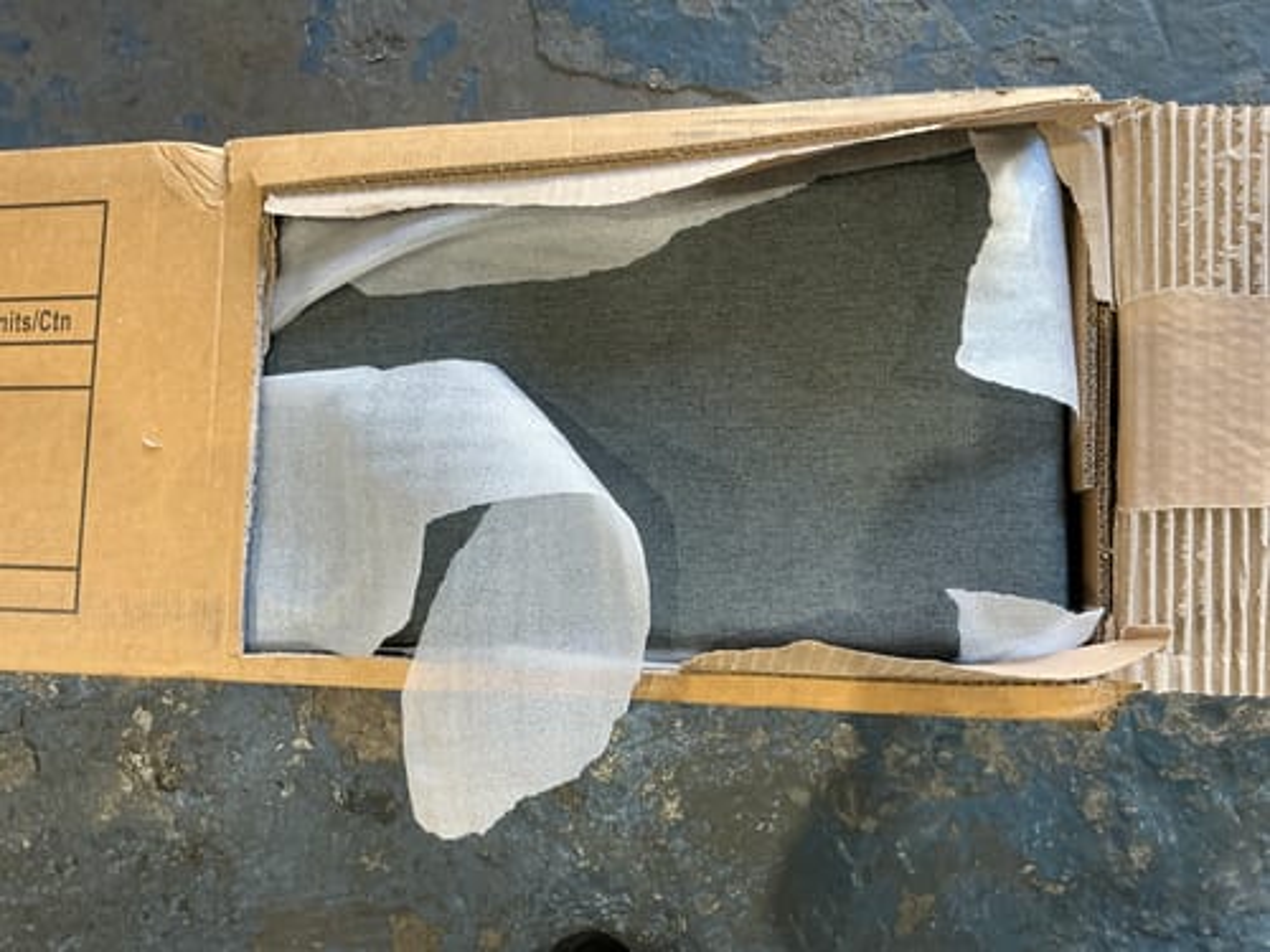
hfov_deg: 63.4
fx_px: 1027
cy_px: 476
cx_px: 635
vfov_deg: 49.7
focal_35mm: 28
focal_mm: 3
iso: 80
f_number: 1.8
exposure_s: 1/50
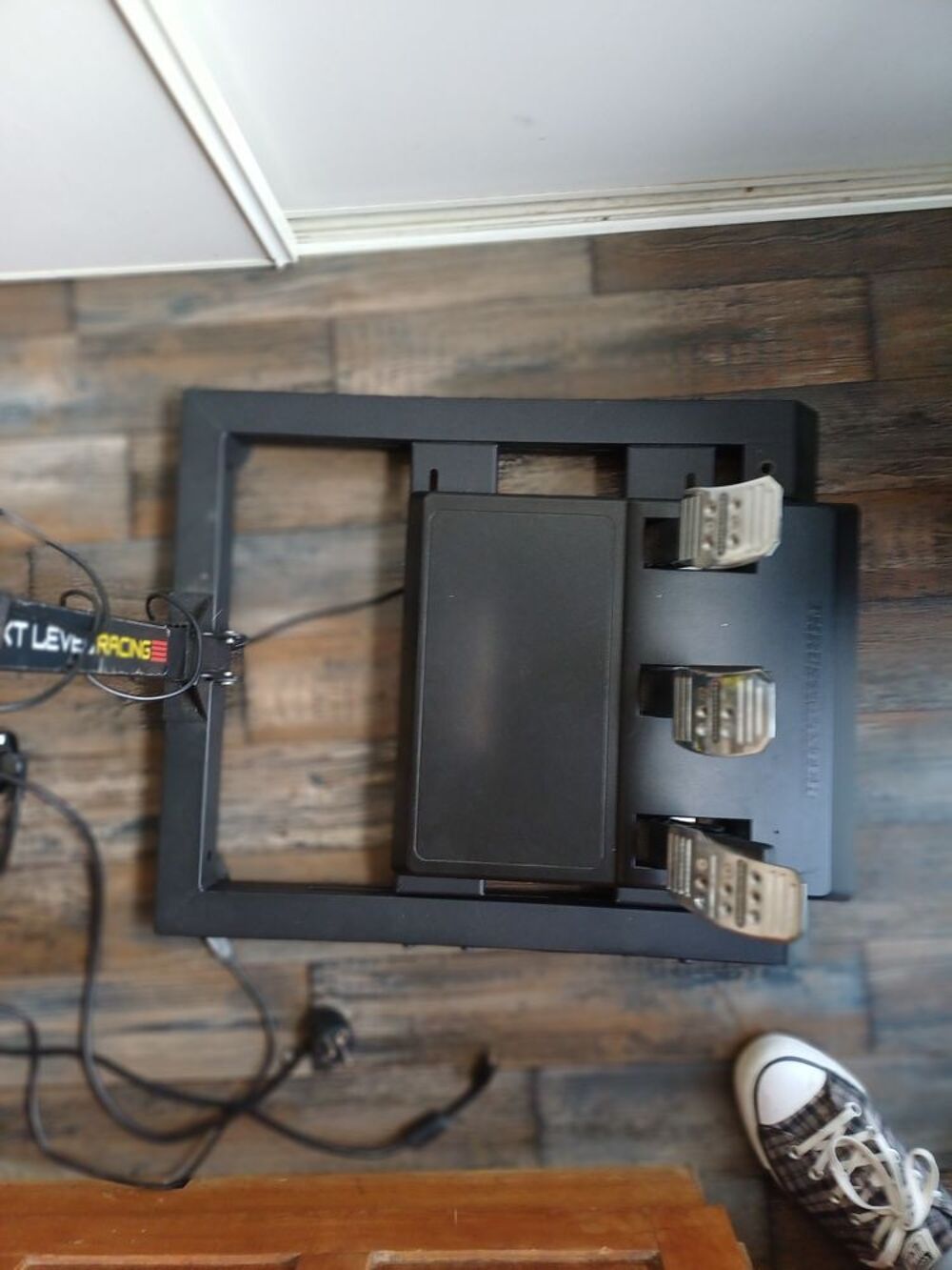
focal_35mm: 25
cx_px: 476
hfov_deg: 54.9
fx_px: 917
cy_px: 635
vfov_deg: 69.4
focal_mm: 4.65
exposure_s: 1/33.3
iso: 250
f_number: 1.8
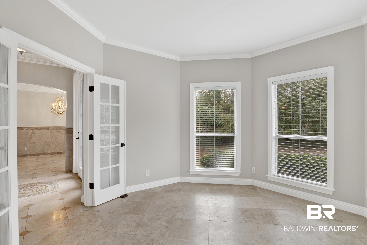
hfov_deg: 90.0
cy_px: 122
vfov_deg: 67.4
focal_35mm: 18
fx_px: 183
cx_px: 184
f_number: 11
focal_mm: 18
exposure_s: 1/4
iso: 200
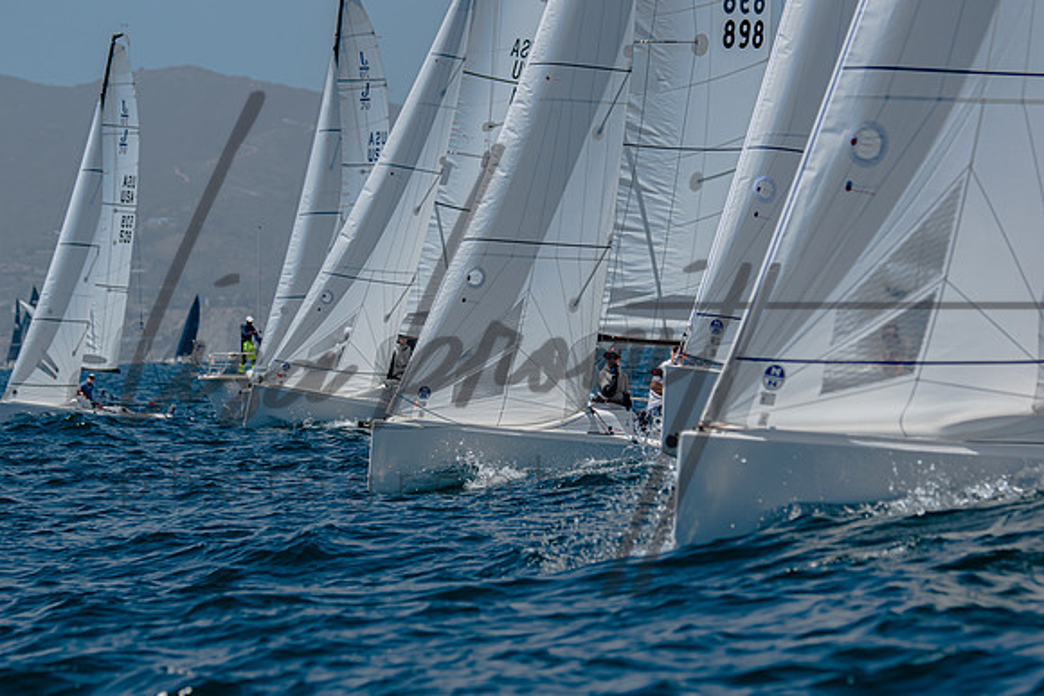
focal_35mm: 292
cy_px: 348
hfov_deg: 7.0
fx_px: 8484
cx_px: 522
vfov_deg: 4.7
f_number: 5.3
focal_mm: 195
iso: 200
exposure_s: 1/2000
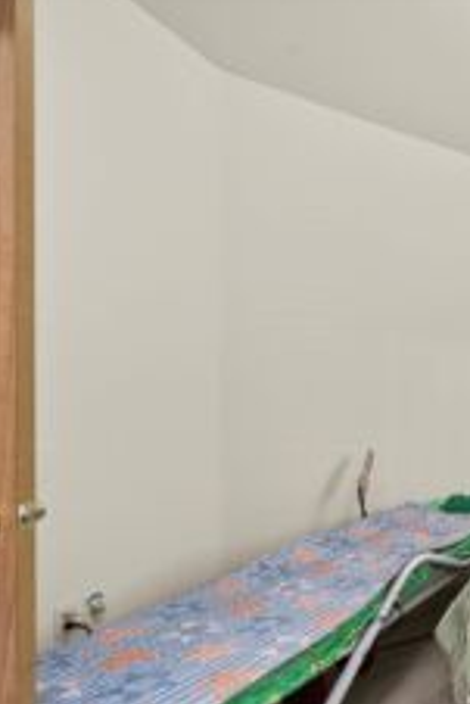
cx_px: 604
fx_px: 450
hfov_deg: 36.7
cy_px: 397
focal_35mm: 23
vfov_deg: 75.7
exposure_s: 1/3
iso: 1000
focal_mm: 13
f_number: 7.1
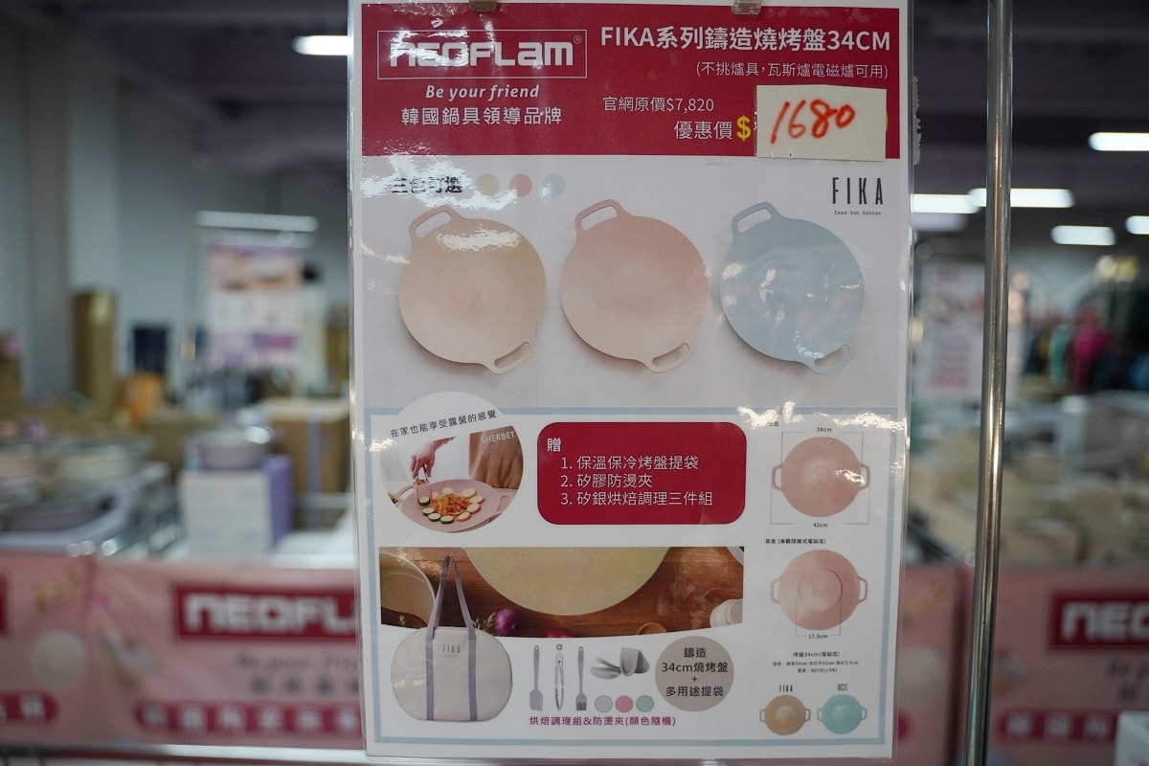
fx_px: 894
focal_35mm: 28
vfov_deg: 46.4
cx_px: 574
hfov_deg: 65.5
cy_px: 383
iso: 1600
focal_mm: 28
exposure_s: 1/160
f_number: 2.8
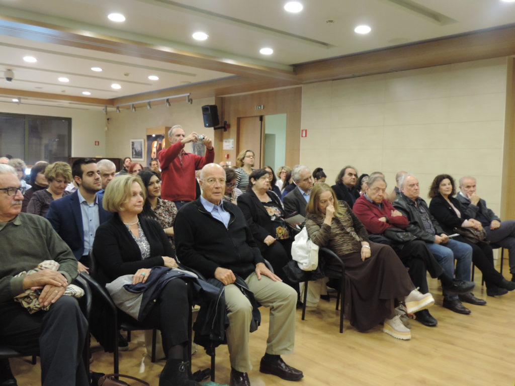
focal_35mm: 33
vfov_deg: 42.9
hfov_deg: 55.4
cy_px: 193
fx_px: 491
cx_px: 258
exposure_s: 1/20
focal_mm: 5.8
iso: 400
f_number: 3.2
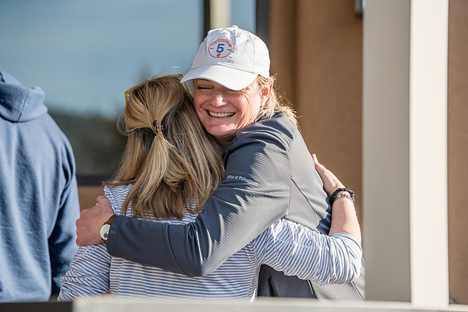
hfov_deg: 12.6
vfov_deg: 8.4
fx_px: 2119
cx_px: 234
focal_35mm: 163
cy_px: 156
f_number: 4.5
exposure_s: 1/3200
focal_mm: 163
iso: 500
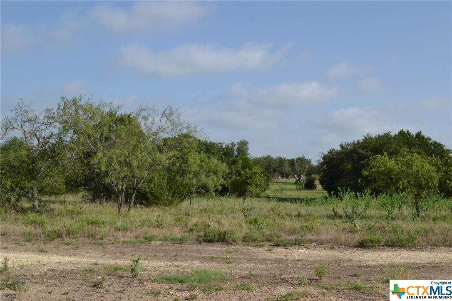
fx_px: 490
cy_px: 150
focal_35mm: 39
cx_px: 226
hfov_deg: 49.6
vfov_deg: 34.2
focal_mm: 26
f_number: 16
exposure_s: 1/200
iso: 400
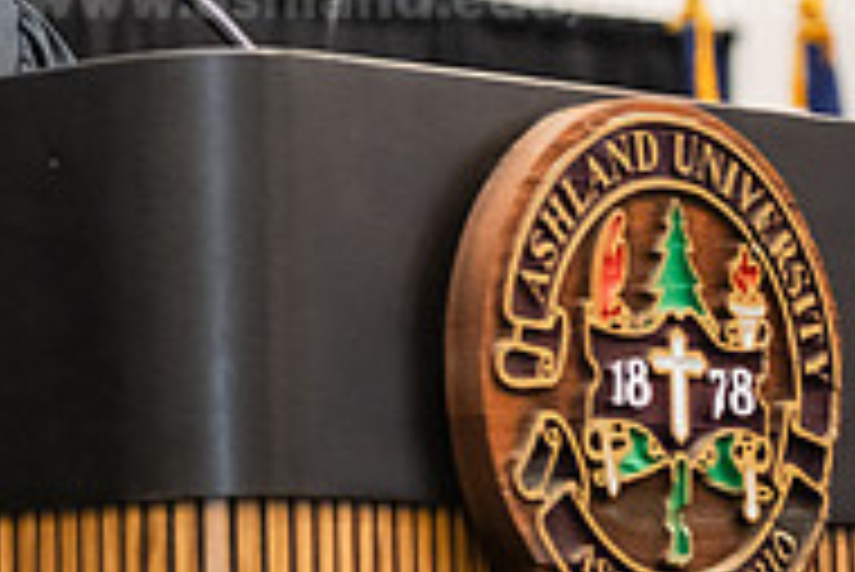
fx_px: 6227
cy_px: 92
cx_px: -180
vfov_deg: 5.2
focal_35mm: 262
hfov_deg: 7.8
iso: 3200
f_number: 3.2
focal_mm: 86
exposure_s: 1/200
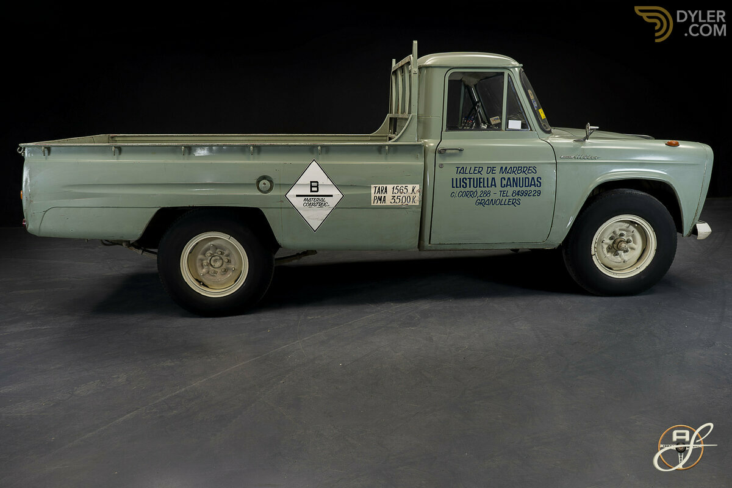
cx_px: 366
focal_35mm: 31
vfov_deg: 42.3
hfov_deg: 60.3
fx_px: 630
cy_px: 244
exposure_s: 1/1.67
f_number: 10
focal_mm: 31
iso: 250
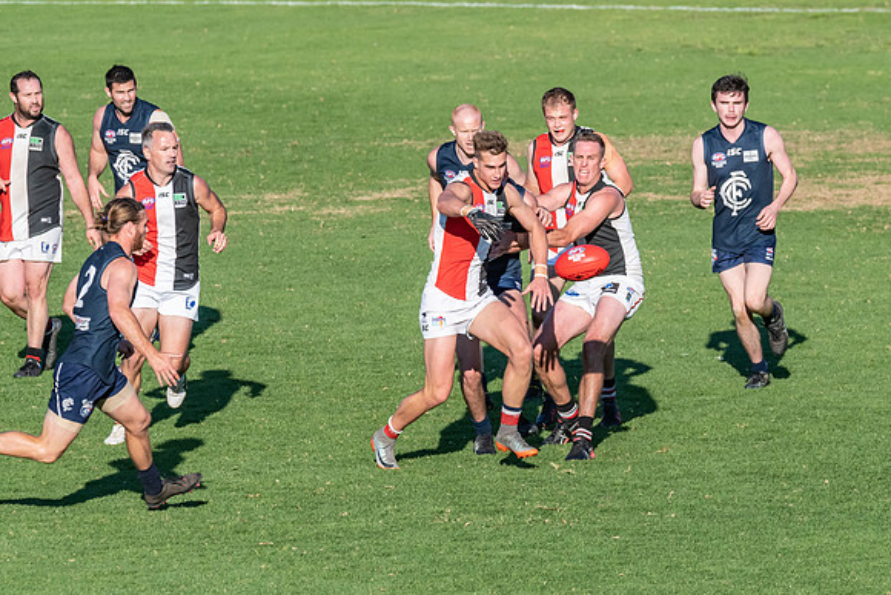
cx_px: 508
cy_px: 291
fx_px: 14947
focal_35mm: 604
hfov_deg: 3.4
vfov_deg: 2.3
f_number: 10
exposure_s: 1/2500
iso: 800
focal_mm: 350
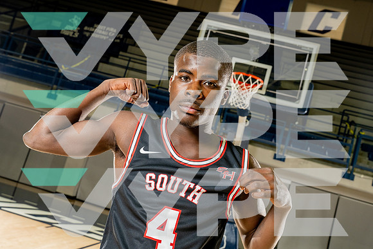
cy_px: 124
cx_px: 186
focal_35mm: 38
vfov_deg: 35.1
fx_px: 394
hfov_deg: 50.7
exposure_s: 1/250
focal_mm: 38
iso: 640
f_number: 7.1
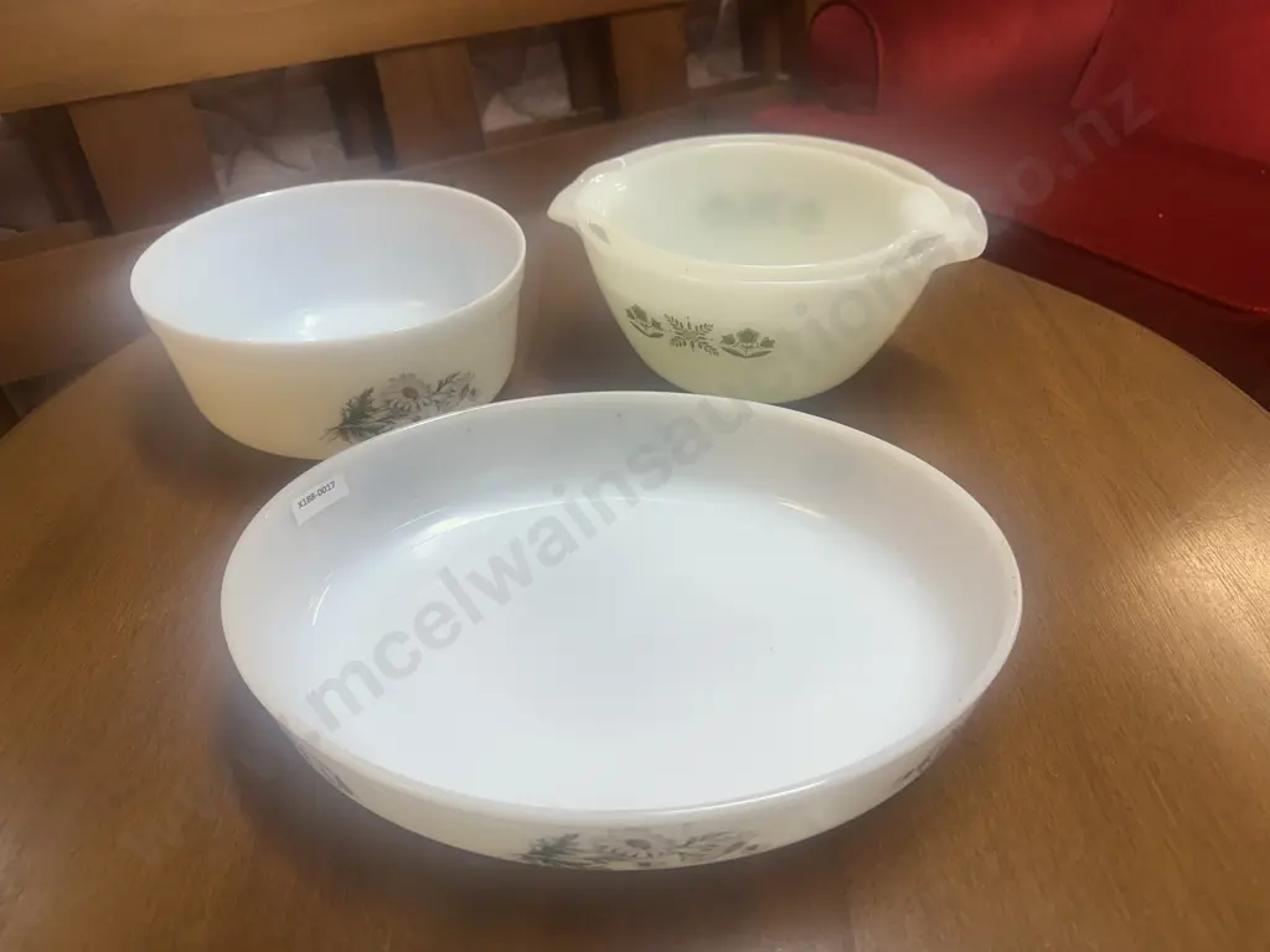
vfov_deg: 56.8
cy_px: 476
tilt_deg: -38.4
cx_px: 635
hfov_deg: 71.6
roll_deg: +0.9
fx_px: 881
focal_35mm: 24
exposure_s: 1/100
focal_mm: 6.86
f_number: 1.78
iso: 100
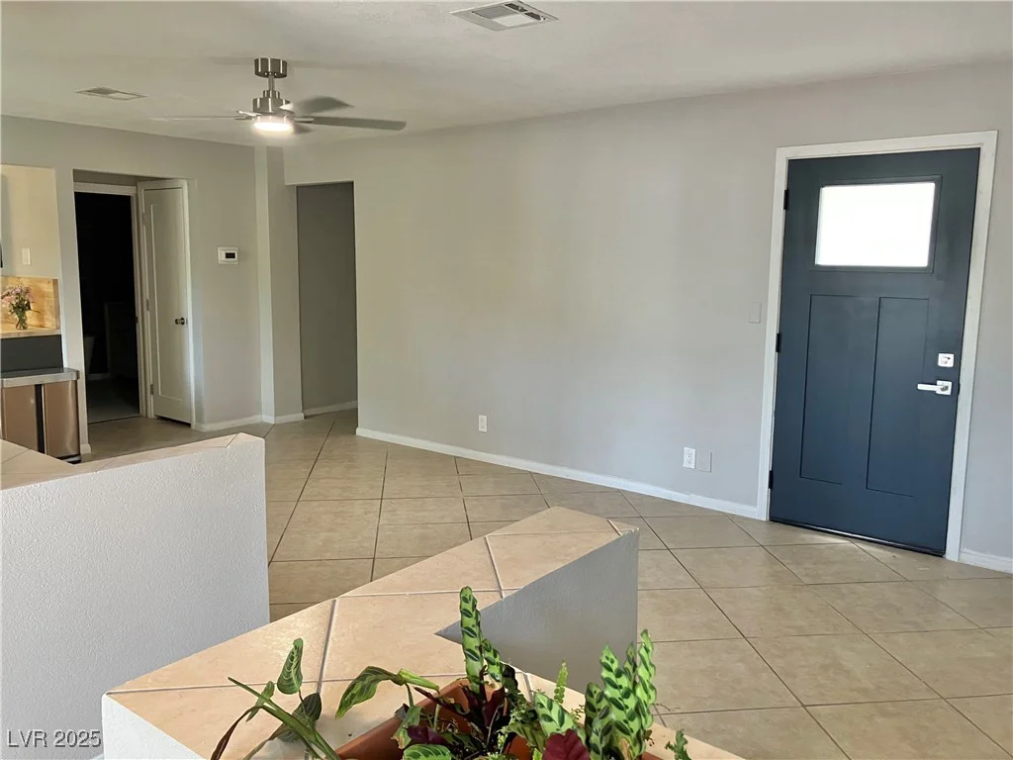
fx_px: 819
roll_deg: -1.3
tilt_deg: -7.1
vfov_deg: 49.7
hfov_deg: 63.4
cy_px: 380
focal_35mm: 28
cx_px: 506
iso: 200
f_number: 1.8
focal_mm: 3.99
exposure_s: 1/60
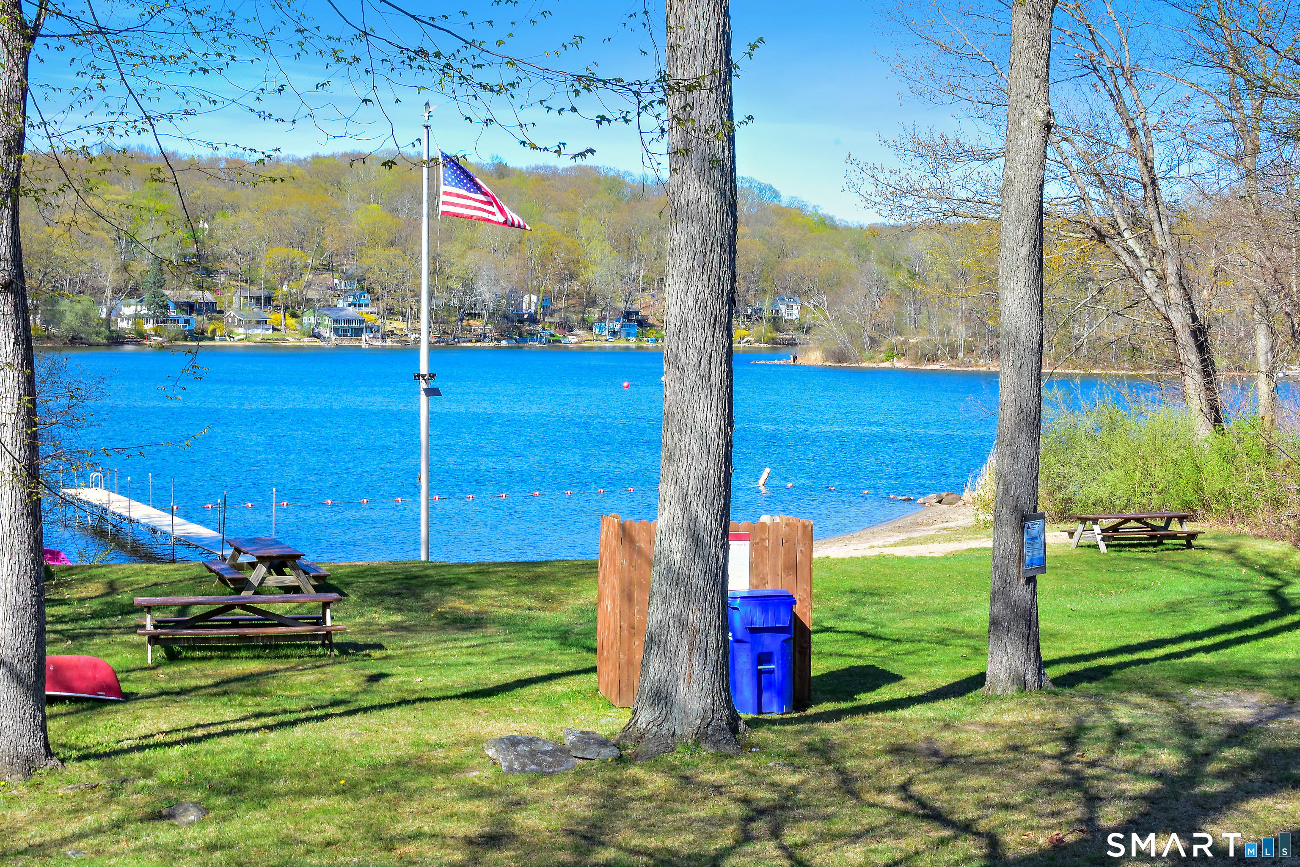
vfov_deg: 25.8
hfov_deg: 37.9
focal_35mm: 52
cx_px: 650
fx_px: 1896
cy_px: 434
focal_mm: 35
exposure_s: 1/60
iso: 400
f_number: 16
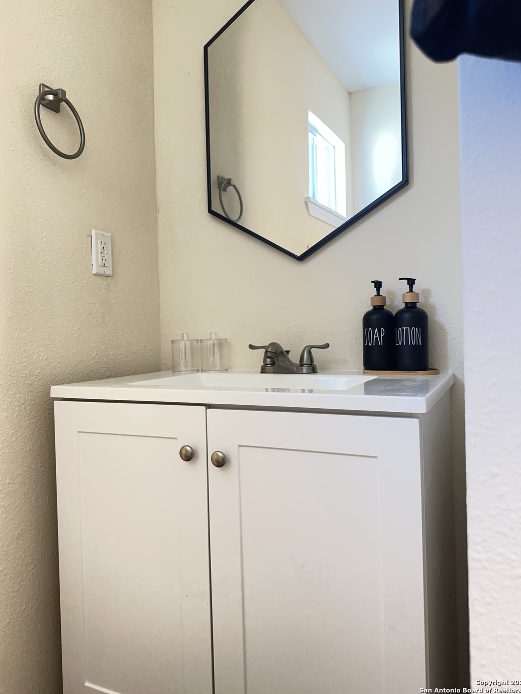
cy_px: 333
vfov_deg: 69.4
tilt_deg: +0.0
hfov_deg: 54.9
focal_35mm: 25
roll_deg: +0.5
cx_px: 257
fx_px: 502
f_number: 1.78
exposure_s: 1/40
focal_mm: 6.86
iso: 640
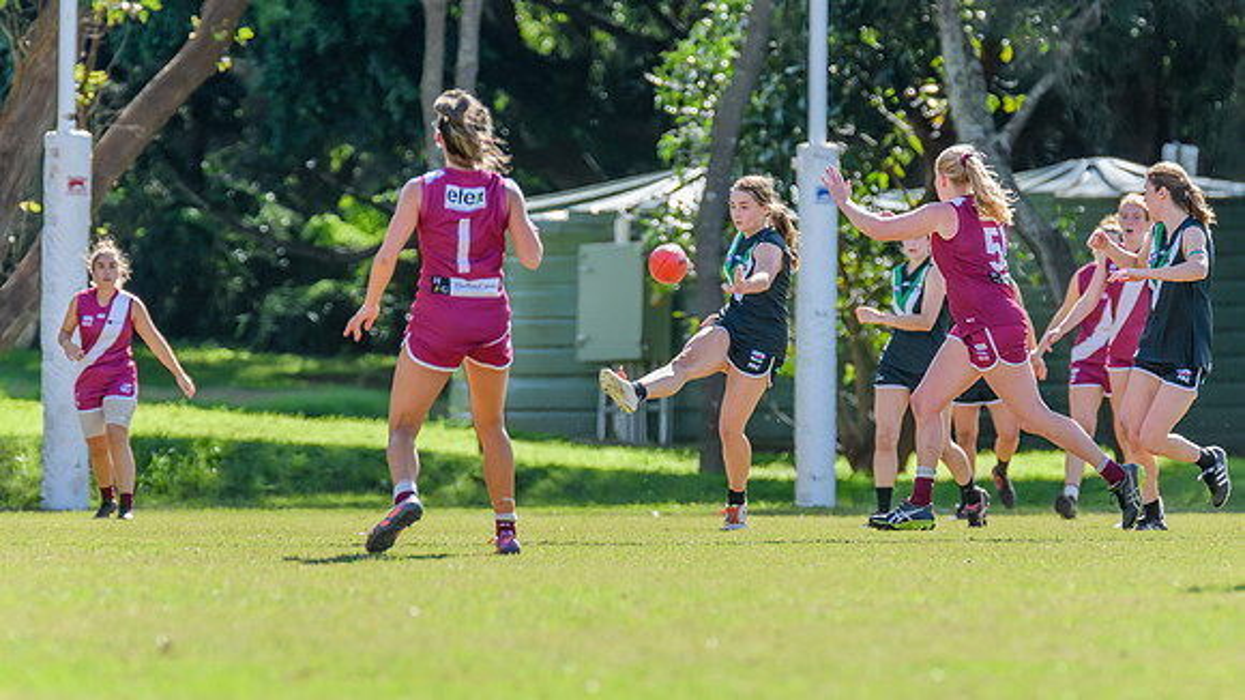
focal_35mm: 505
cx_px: 663
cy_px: 384
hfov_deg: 4.3
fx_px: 16671
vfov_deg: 2.4
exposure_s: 1/1250
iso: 800
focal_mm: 380
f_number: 7.1
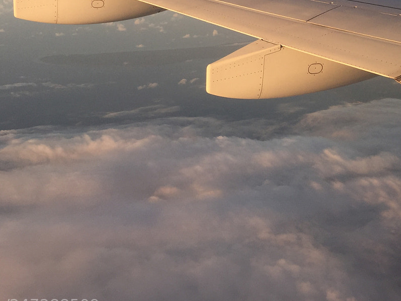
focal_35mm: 58
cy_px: 43
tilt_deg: -10.5
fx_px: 672
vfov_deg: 24.7
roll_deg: +1.0
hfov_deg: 33.1
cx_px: 238
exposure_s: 1/421
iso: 32
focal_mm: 4.15
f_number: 2.2
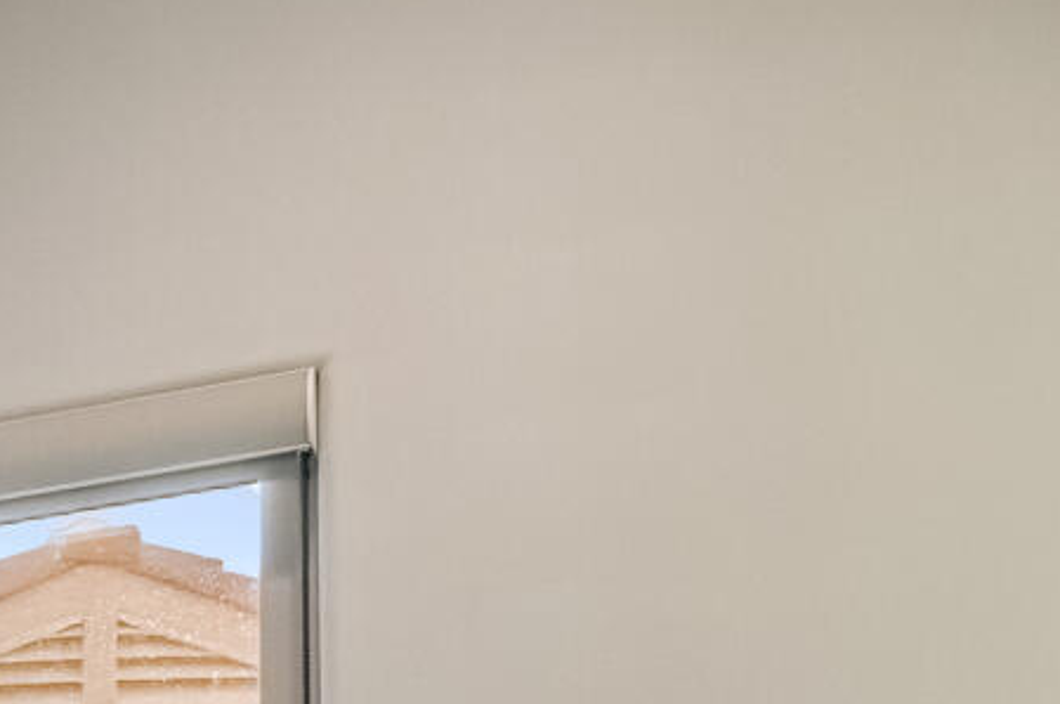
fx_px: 3146
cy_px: 1703
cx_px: -1716
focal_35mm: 107
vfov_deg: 10.8
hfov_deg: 12.8
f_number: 11
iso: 1600
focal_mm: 16
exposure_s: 1/40
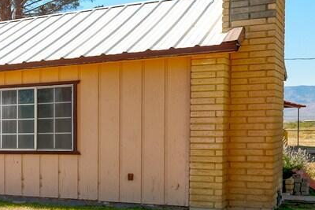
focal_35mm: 63
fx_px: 551
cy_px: 179
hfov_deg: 18.6
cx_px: -329
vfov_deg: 21.2
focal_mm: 14
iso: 400
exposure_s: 1/125
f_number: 6.3
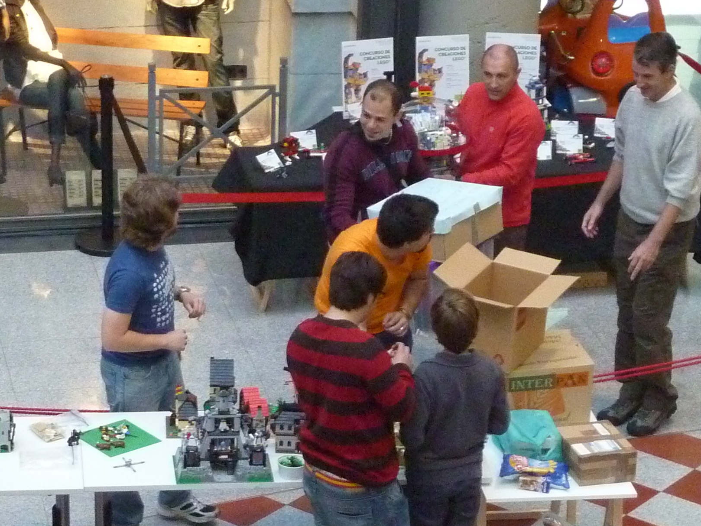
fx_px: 2511
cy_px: 430
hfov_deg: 15.9
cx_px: 298
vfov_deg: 11.9
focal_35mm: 124
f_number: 3.9
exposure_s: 1/60
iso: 800
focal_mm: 9.1
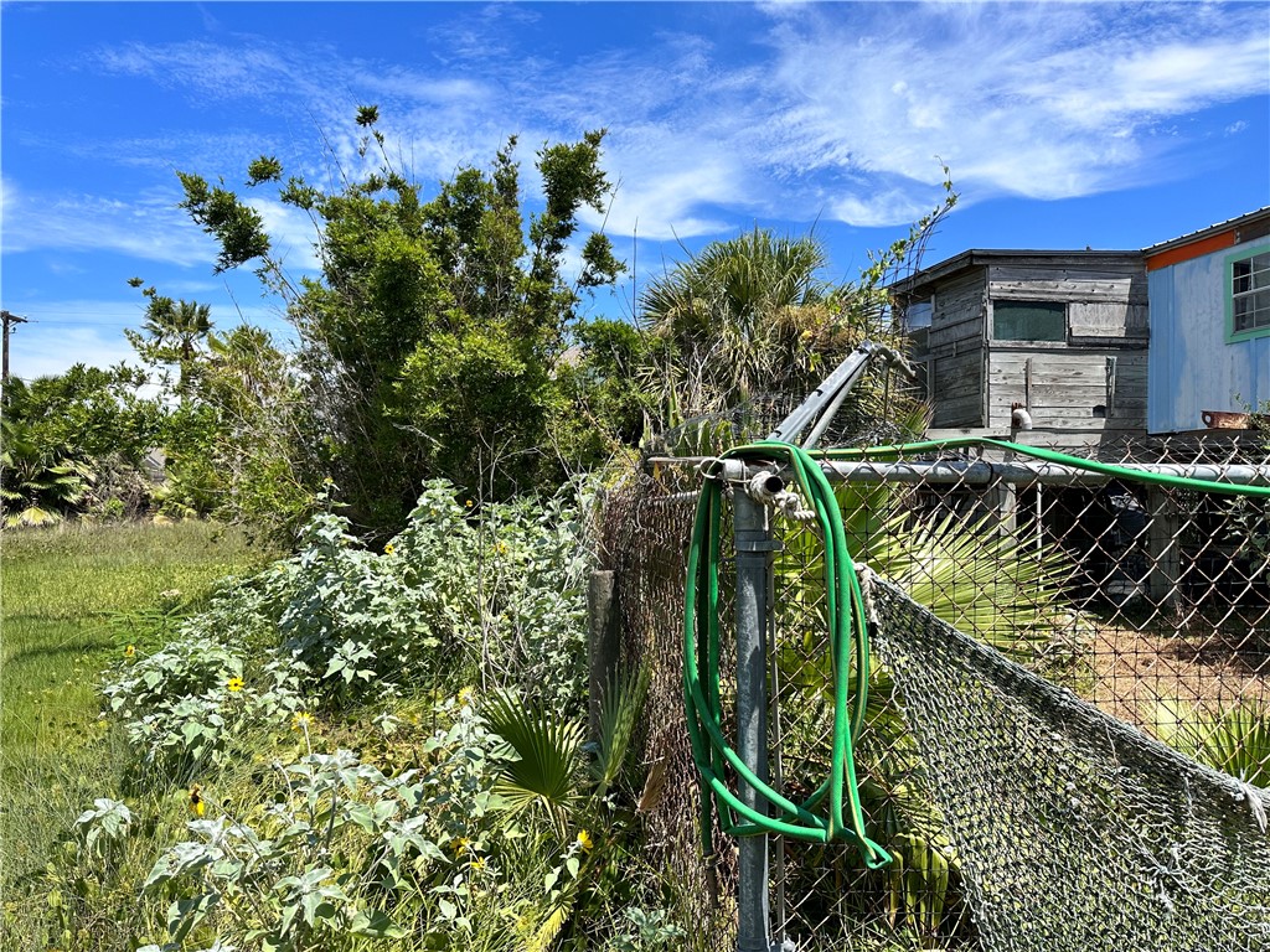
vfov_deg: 56.8
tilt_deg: +0.8
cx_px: 635
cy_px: 476
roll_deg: +0.8
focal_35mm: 24
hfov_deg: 71.6
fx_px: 881
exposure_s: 1/3861
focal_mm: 6.86
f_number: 1.78
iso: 80
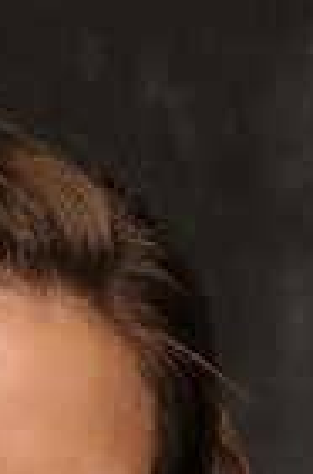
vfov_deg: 4.7
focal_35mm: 433
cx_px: -126
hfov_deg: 3.1
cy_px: 760
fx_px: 5689
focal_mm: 70
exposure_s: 1/100
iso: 200
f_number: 7.1
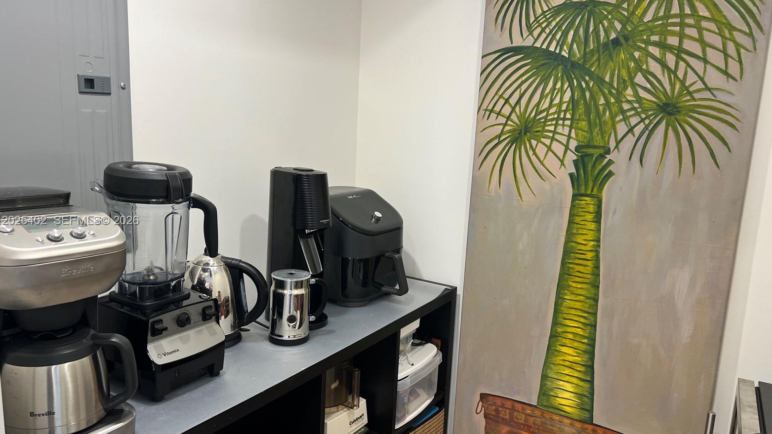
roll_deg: -2.5
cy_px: 221
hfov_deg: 66.1
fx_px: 594
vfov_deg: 40.2
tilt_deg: -9.8
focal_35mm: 29
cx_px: 380
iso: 64
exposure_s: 1/60
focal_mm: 5.7
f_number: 1.5
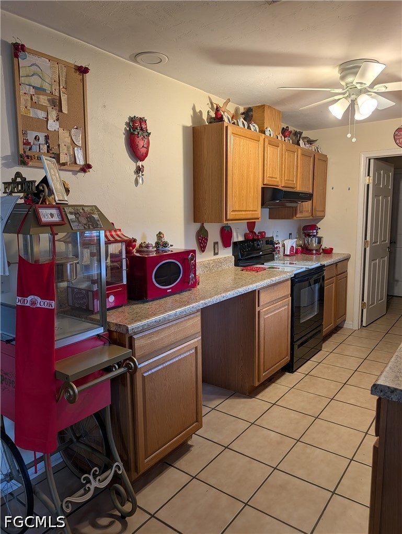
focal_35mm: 24
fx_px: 371
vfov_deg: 71.5
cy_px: 267
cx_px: 201
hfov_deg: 56.9
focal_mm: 6.9
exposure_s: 1/201
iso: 29
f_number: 1.68
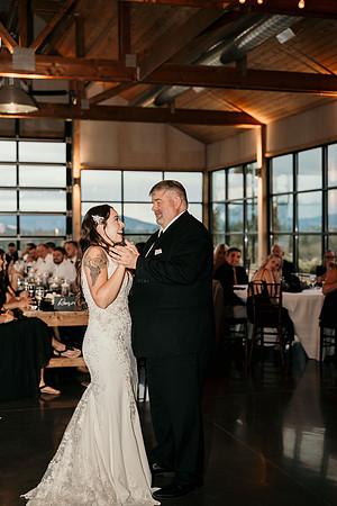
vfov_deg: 39.6
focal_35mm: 50
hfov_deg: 27.0
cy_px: 253
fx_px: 702
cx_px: 168
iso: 500
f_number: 2.8
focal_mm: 50
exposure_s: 1/100
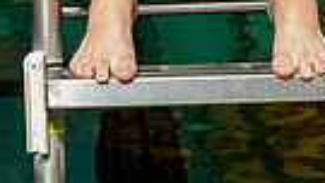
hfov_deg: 13.1
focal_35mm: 164
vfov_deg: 6.9
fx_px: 1414
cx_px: 164
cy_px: -272
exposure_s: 1/250
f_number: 6.3
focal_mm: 47
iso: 1600
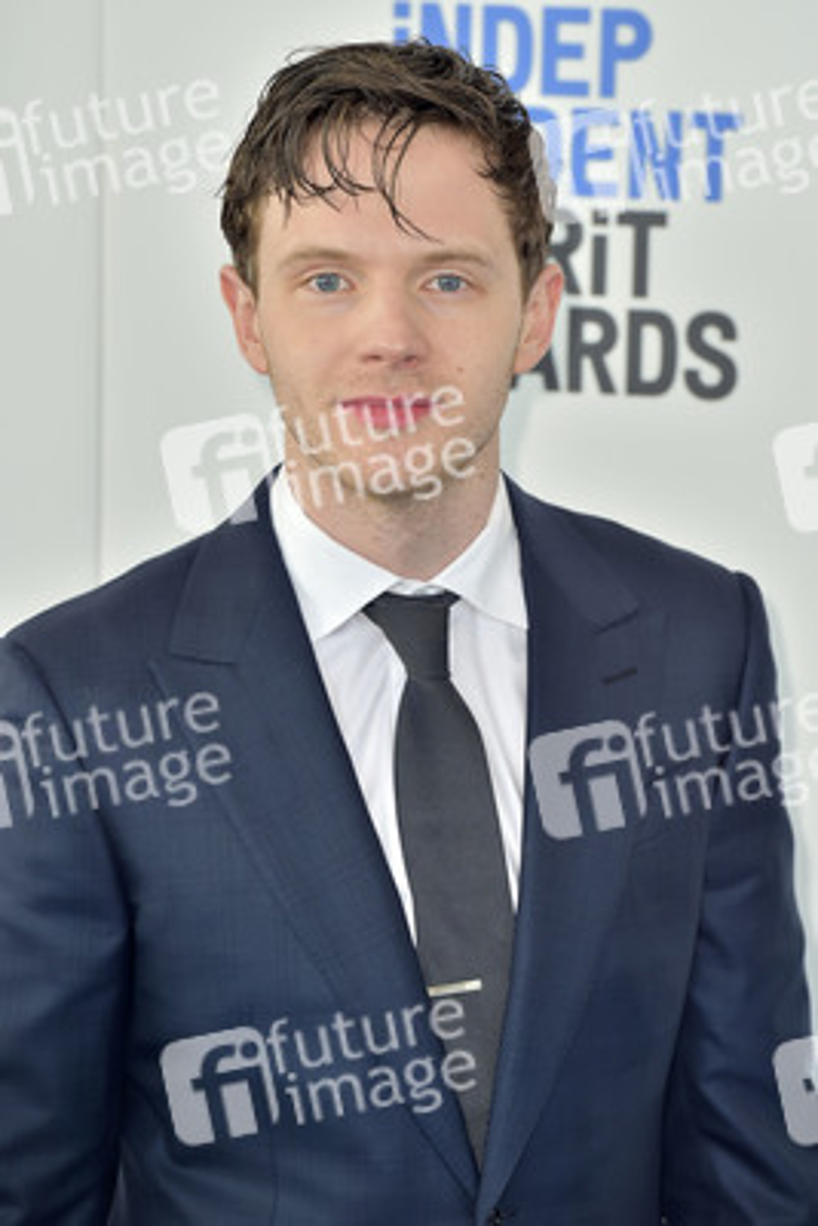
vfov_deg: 10.3
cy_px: 613
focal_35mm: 200
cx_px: 409
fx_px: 6810
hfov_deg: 6.9
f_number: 6.3
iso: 500
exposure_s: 1/320
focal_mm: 200
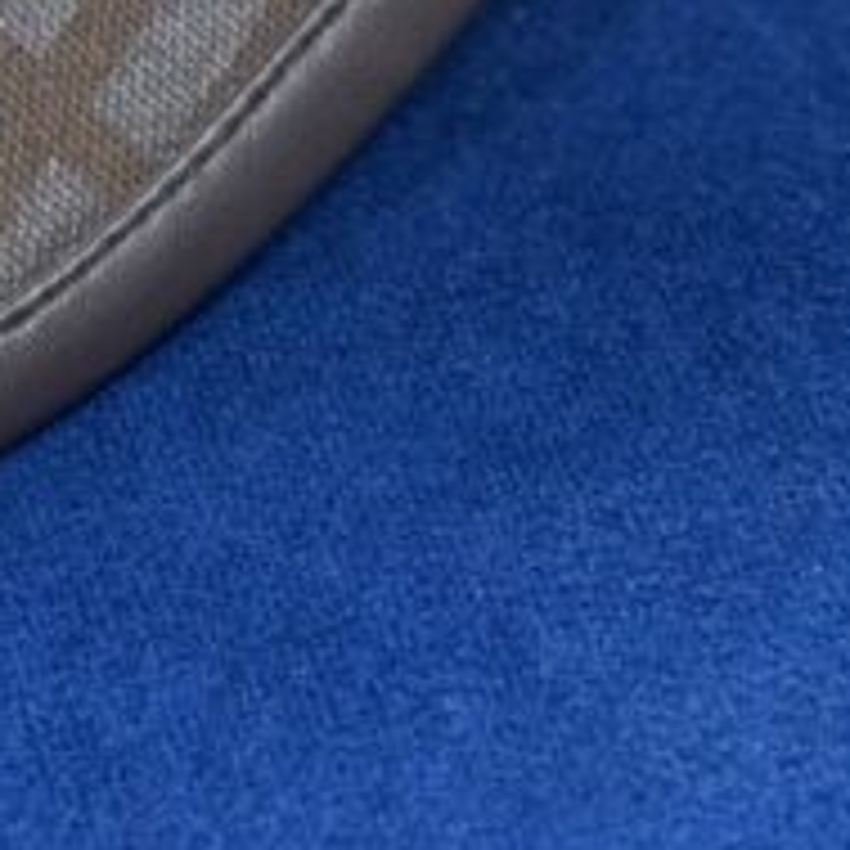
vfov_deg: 8.2
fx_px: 5806
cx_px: -99
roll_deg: +1.6
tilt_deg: -33.4
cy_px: -425
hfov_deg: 8.3
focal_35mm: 209
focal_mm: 6.76
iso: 100
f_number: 1.78
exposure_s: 1/50
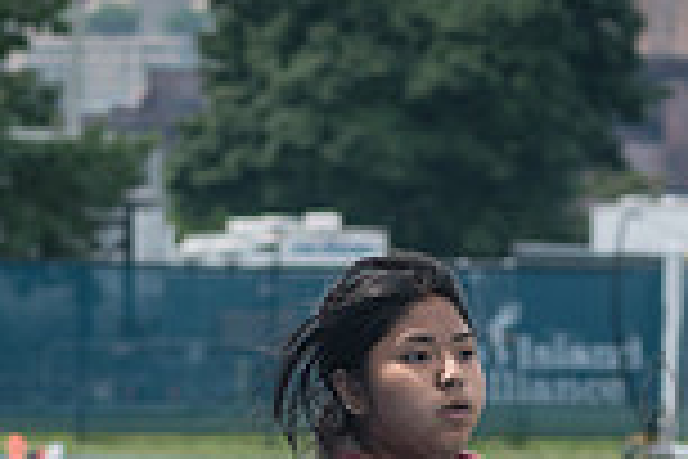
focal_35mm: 544
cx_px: 272
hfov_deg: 3.8
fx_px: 10396
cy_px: 757
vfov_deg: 2.5
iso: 160
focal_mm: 100
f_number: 5
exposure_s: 1/800
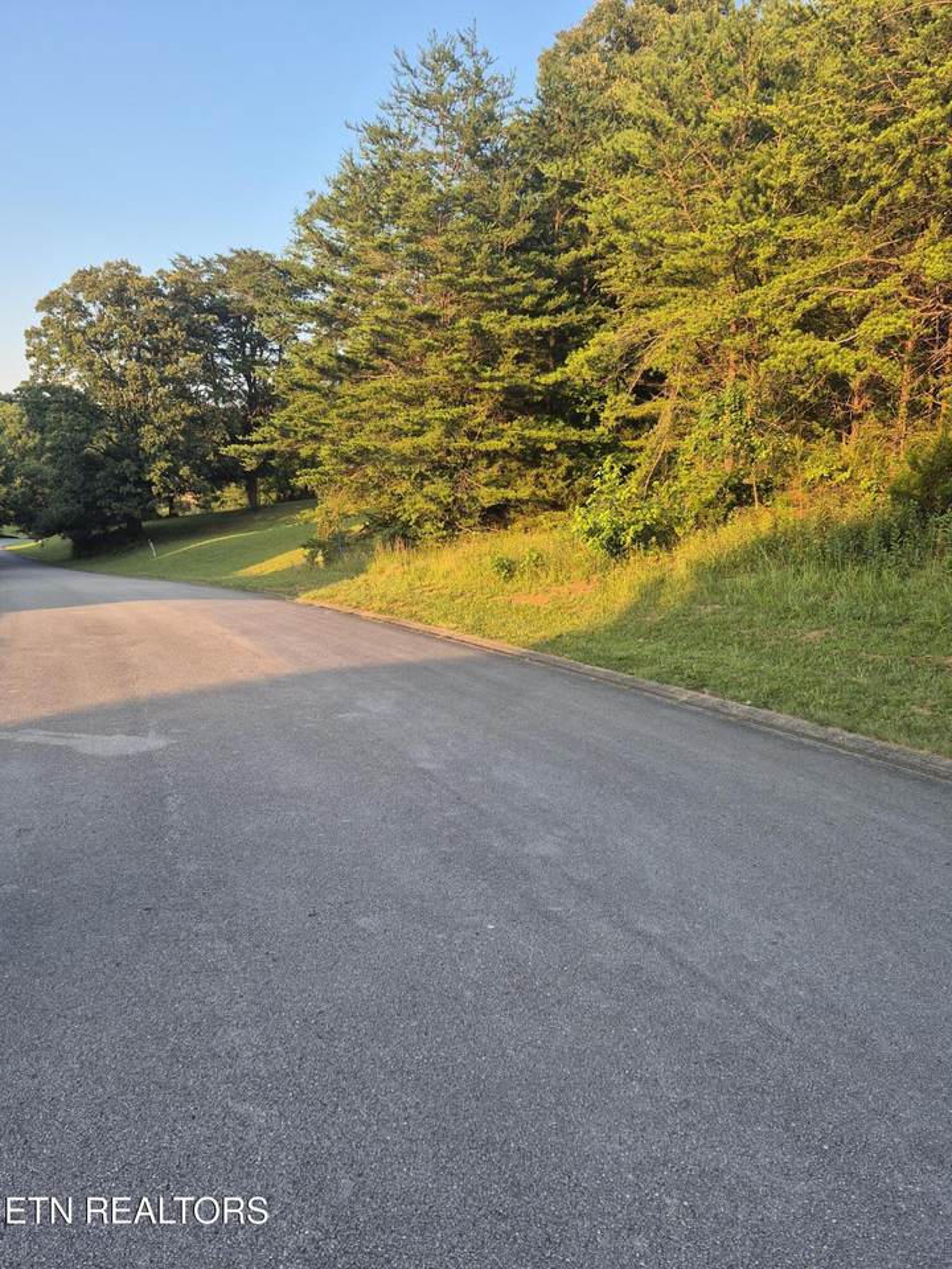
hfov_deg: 58.9
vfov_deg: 73.9
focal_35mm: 23
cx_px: 476
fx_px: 843
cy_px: 634
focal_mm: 5.4
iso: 25
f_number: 1.8
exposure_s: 1/180
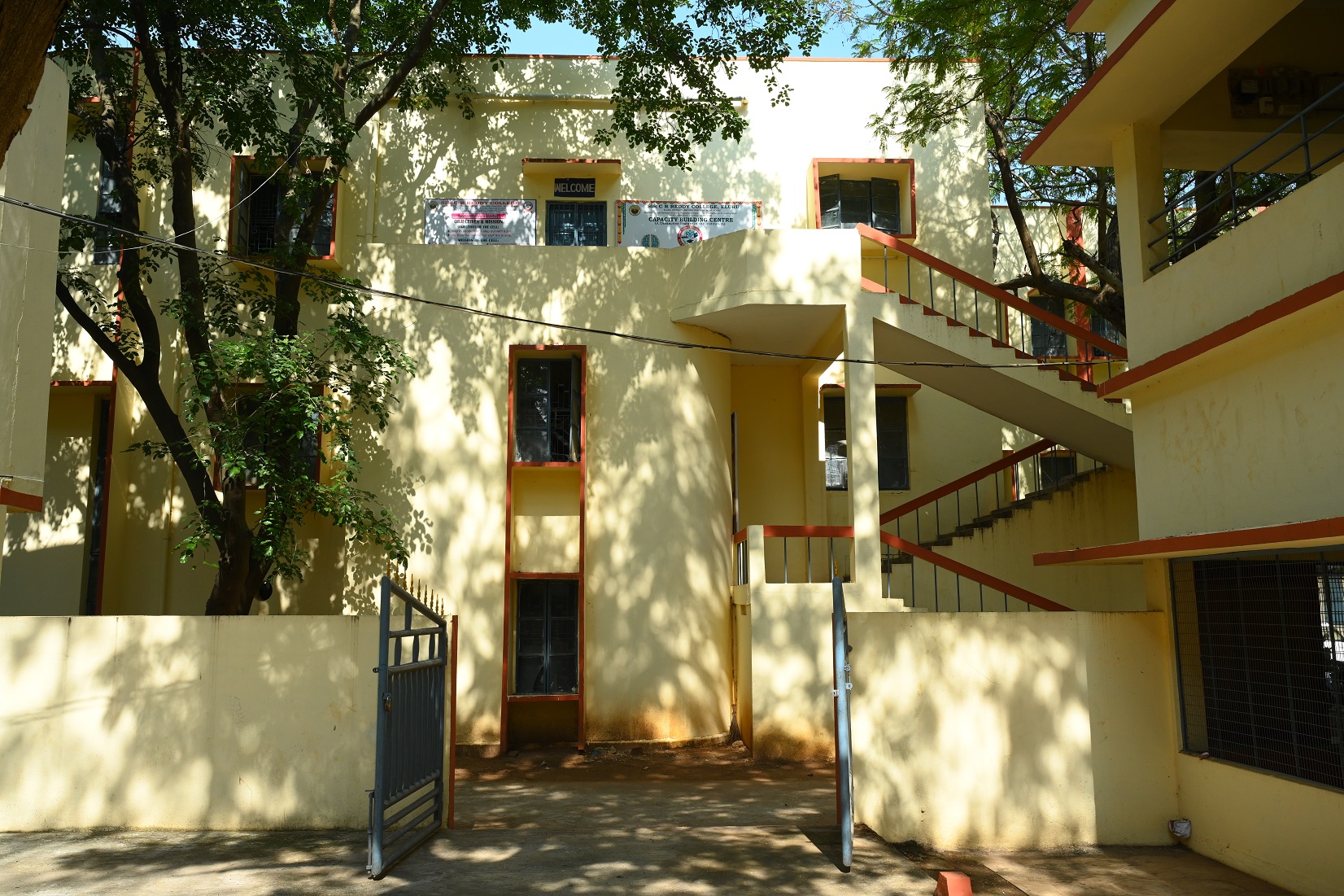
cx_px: 672
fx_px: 1082
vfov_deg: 45.0
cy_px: 448
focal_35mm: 29
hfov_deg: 63.7
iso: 400
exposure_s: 1/400
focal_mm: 29
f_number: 8
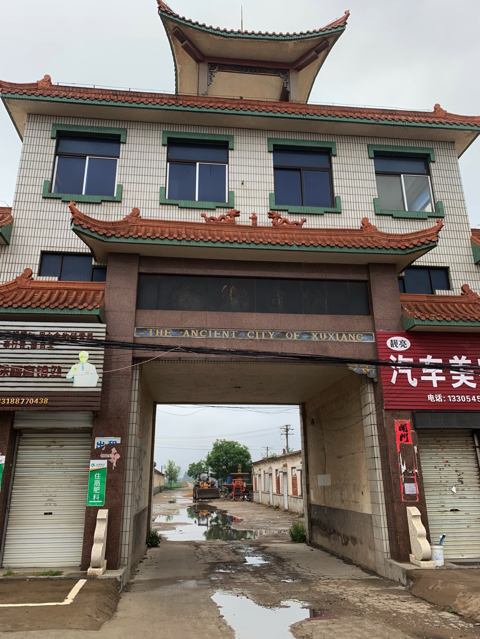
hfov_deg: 53.1
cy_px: 320
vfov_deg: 67.3
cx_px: 240
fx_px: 481
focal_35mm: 26
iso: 25
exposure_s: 1/122
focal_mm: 4.25
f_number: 1.8
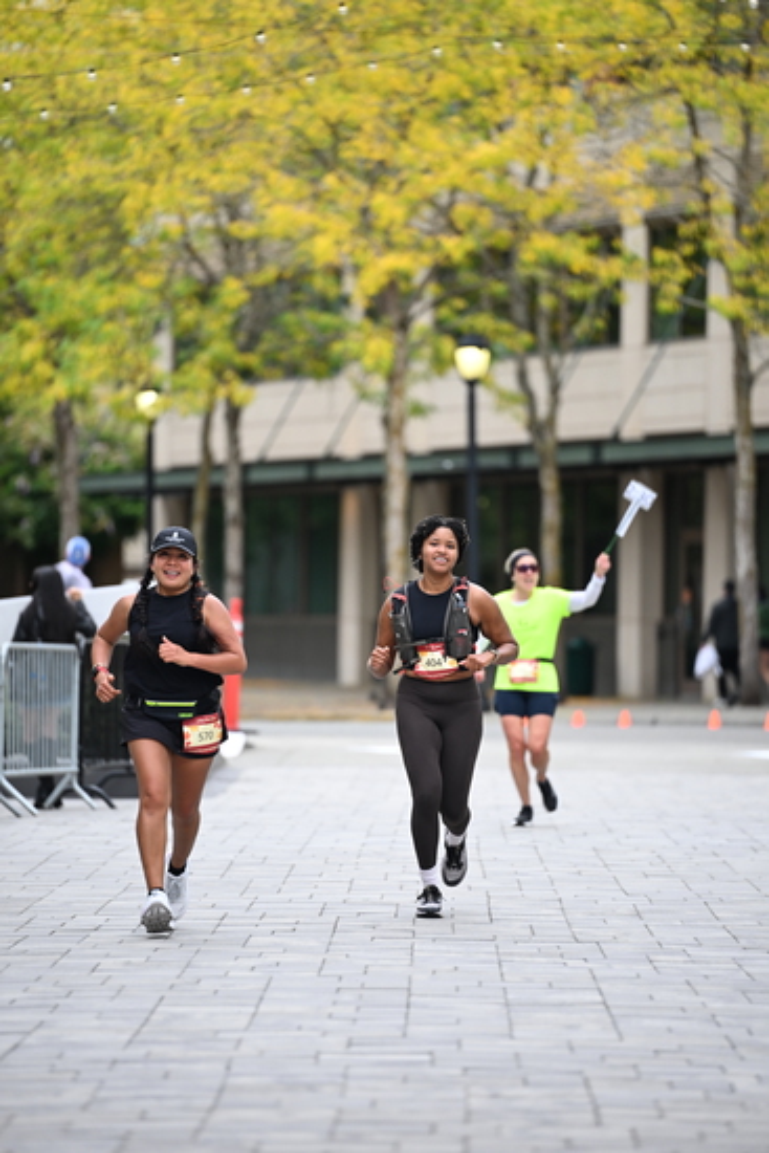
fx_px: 6404
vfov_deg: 10.3
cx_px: 384
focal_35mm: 200
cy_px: 576
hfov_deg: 6.9
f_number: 2.8
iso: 640
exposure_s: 1/1600
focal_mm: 200
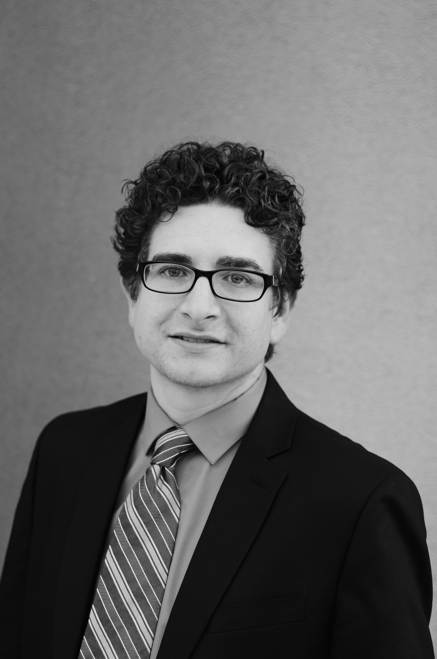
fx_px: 1372
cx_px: 218
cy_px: 330
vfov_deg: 27.0
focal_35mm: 75
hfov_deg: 18.1
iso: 640
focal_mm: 50
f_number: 2.8
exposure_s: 1/80
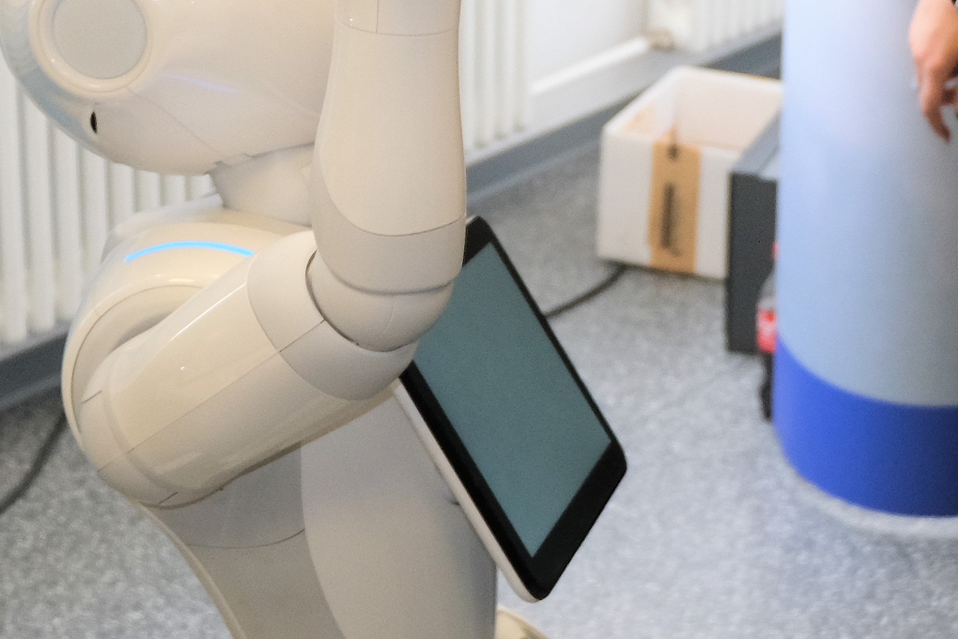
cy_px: 40
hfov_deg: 18.4
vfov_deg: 12.3
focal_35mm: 110
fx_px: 2927
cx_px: 791
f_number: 3.8
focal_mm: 20.1
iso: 800
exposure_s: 1/180
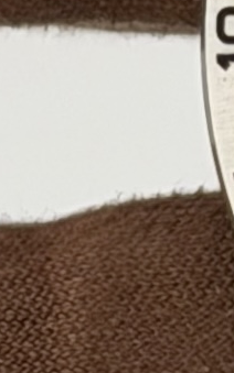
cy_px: 42
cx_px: 775
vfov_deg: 5.6
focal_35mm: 376
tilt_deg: -75.2
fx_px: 3835
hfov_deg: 3.4
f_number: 1.78
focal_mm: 6.76
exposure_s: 1/361
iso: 64
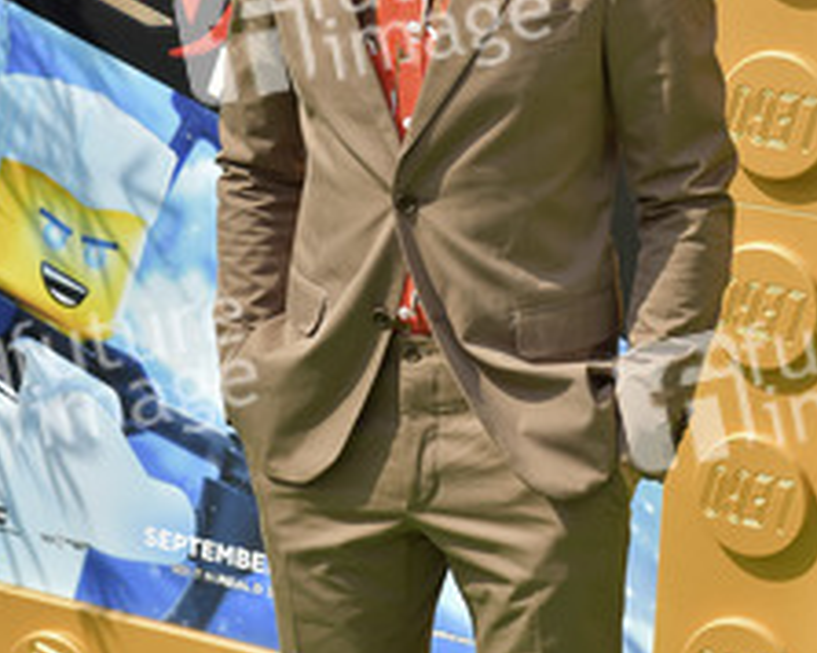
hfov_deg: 16.3
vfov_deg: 13.0
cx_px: 471
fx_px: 2851
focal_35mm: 118
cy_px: 202
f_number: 6.3
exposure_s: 1/320
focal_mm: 70
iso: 200
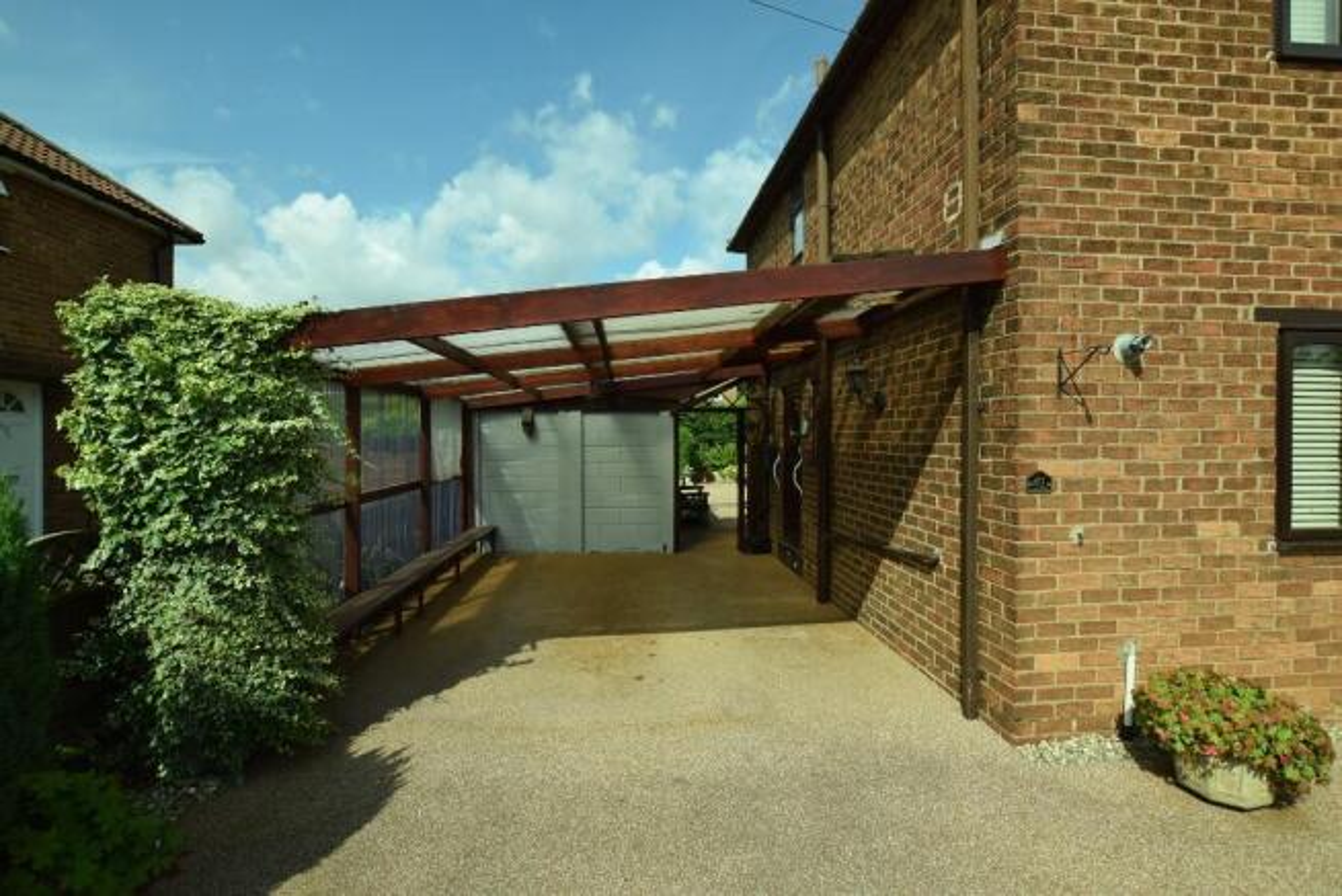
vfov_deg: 77.4
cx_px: 671
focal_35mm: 15
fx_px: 560
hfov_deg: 100.4
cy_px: 448
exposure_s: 1/1250
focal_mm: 10
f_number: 7.1
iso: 400
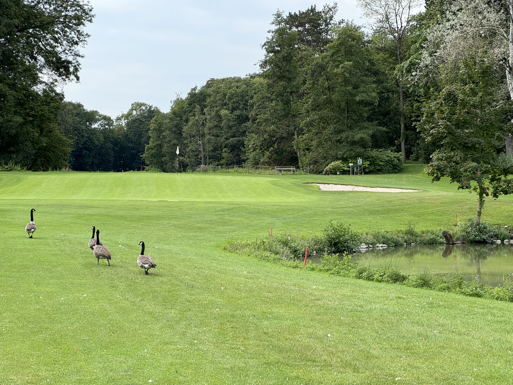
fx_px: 1141
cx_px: 256
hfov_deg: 25.3
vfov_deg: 19.1
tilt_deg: +0.8
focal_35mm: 77
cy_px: 192
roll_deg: -1.6
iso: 25
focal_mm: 9
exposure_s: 1/195
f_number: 2.8
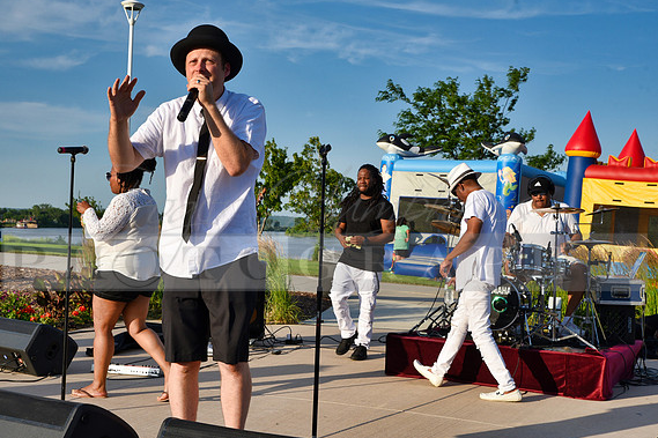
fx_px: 932
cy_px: 217
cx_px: 326
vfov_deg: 26.5
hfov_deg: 38.9
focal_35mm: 51
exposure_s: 1/400
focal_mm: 50
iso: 200
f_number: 10
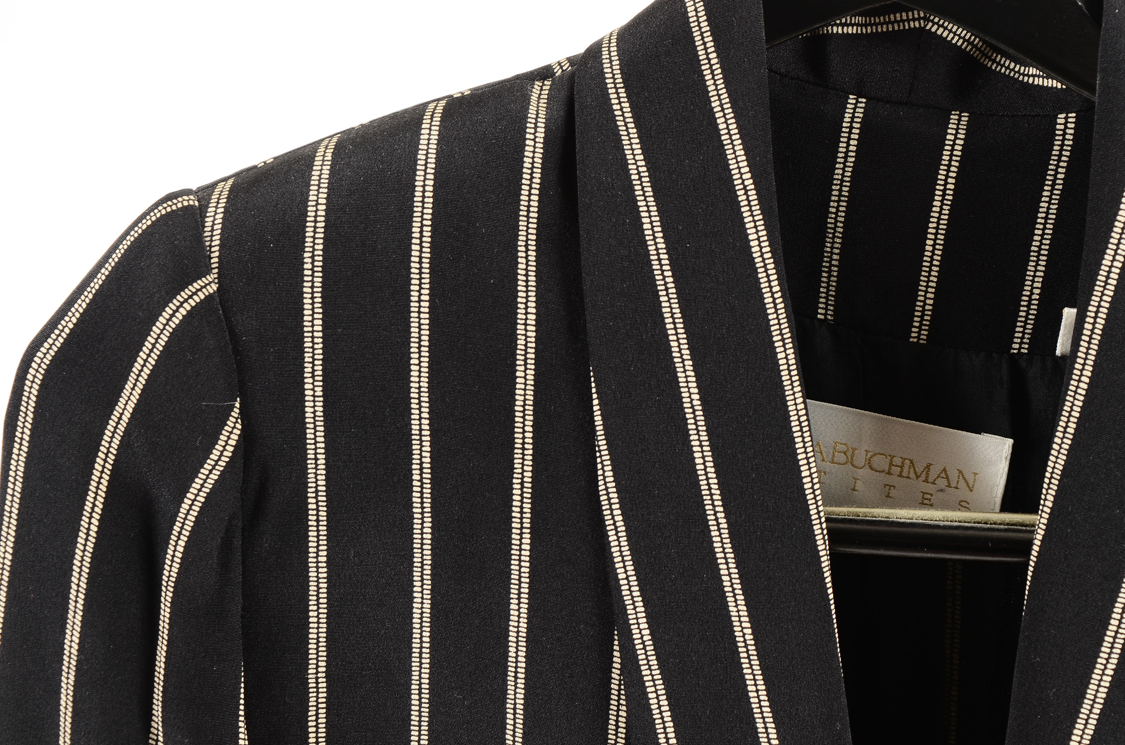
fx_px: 2573
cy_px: 372
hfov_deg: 24.7
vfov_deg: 16.5
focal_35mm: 82
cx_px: 562
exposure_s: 1/60
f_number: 10
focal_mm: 55
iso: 320
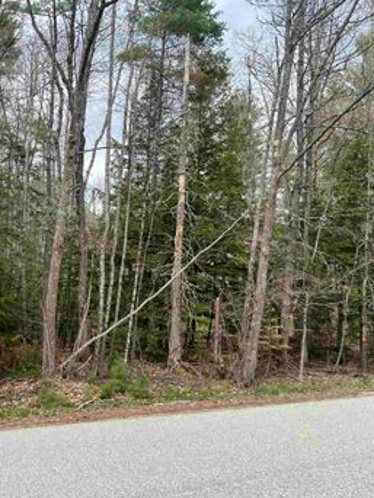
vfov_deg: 48.9
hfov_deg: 36.4
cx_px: 71
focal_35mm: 38
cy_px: 261
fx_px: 547
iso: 50
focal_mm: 5.7
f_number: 1.5
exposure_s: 1/513
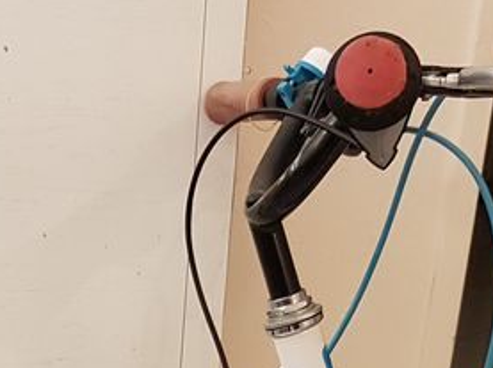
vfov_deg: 14.3
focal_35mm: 94
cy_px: 603
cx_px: -16
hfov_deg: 20.2
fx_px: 1337
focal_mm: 4.2
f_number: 1.7
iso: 200
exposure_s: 1/25
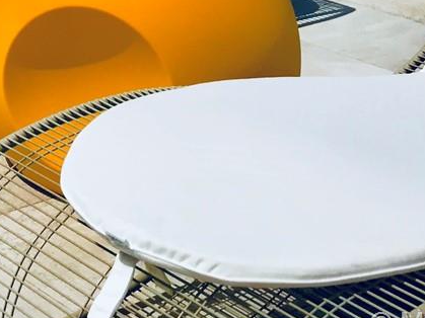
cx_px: -112
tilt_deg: -5.1
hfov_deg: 17.4
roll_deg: +0.3
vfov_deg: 12.6
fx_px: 1313
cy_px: -263
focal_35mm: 107
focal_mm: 3.99
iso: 25
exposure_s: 1/8000
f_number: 1.8
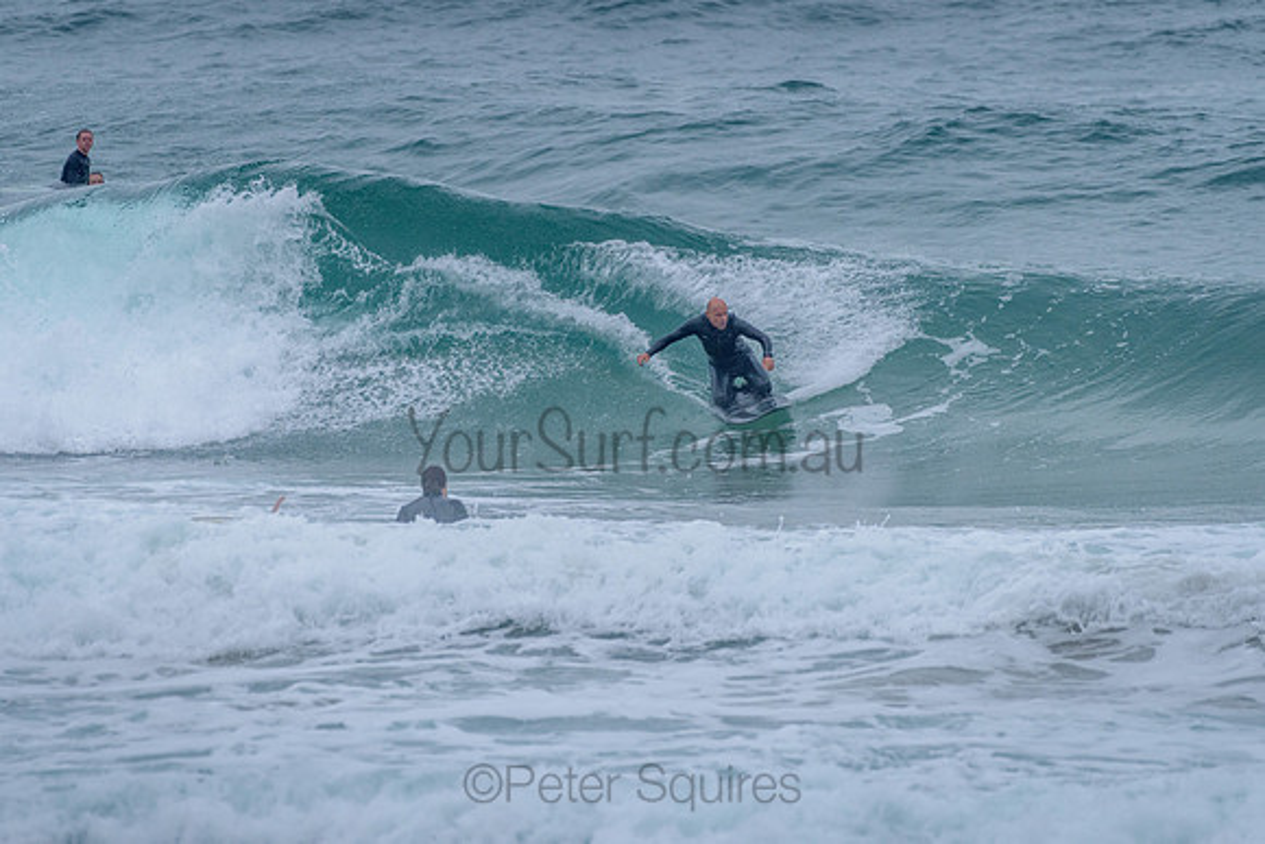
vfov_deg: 2.2
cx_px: 634
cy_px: 328
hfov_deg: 3.4
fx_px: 21536
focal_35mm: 613
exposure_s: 1/2000
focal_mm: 500
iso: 1100
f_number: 5.6
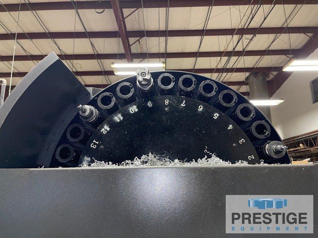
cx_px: 159
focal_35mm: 26
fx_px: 239
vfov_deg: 53.1
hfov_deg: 67.3
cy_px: 119
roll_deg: +1.0
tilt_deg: +13.1
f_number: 1.6
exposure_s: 1/39
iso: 32
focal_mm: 5.1
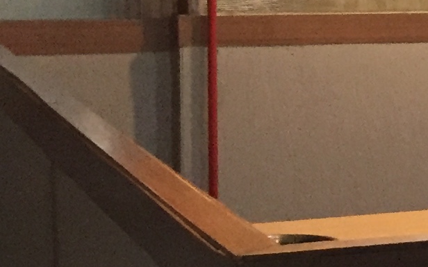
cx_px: 1101
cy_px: 53
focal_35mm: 163
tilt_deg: -5.1
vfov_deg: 8.0
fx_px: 1901
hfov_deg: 10.6
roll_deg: -1.4
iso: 200
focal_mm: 4.15
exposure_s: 1/30
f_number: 2.2
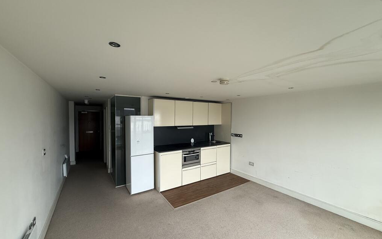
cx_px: 192
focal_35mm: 15
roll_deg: -0.6
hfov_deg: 101.5
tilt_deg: -0.7
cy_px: 121
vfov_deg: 74.8
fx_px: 156
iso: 160
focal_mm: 2.22
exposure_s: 1/99
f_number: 2.2
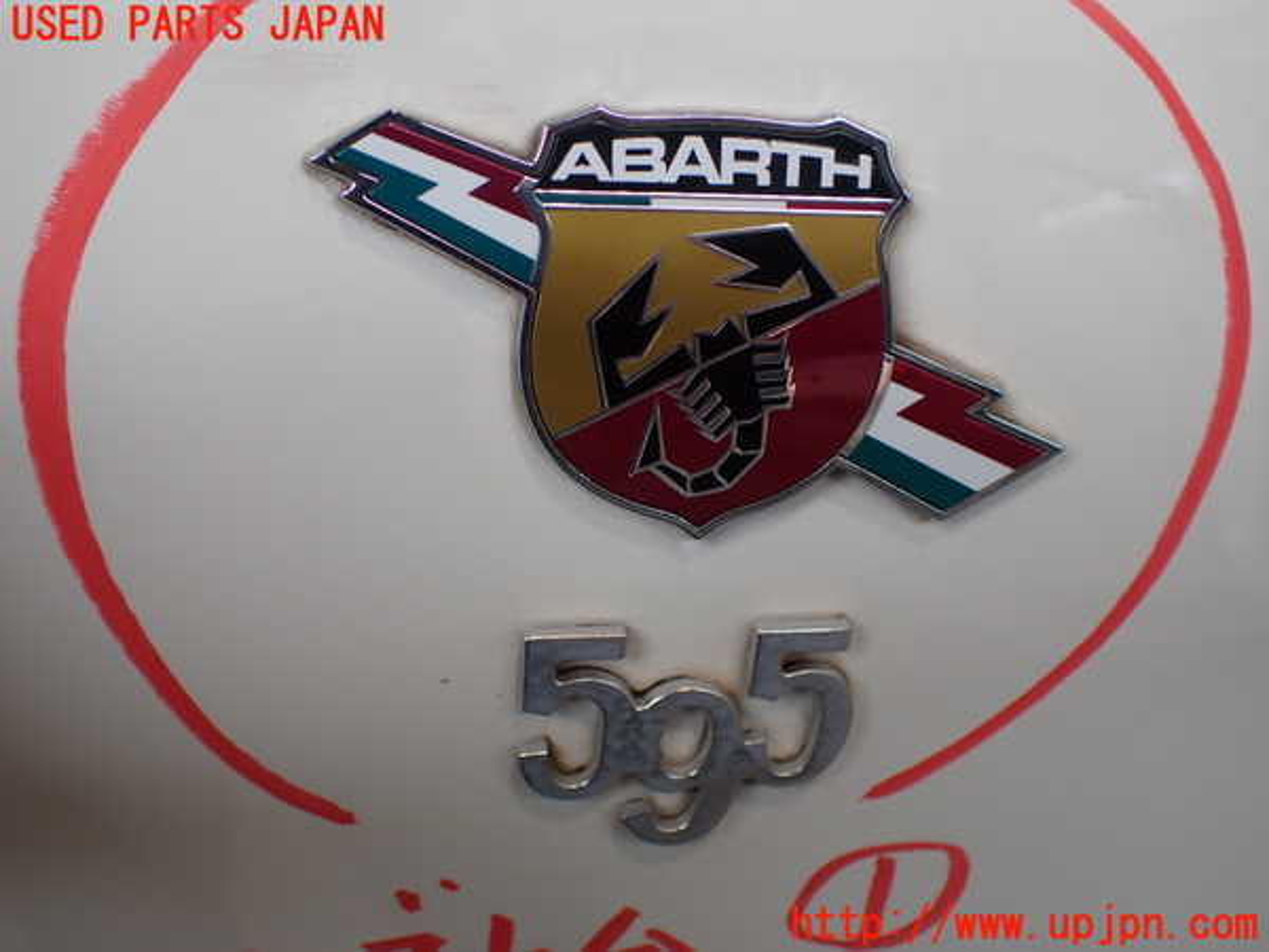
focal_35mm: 30
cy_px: 476
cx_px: 634
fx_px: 1100
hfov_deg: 60.0
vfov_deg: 46.8
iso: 100
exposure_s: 1/125
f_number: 2.3
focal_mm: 5.4
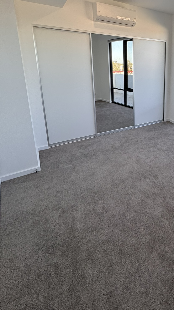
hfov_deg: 48.4
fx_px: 172
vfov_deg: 81.2
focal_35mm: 21
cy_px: 105
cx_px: 154
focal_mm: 2.22
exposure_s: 1/145
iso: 40
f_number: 2.2
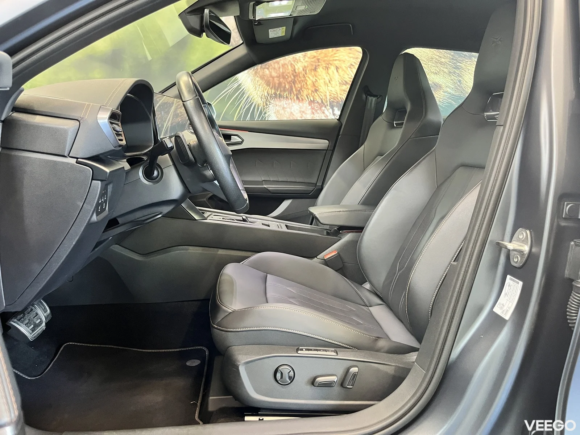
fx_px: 436
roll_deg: -0.4
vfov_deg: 53.1
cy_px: 218
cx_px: 290
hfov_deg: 67.3
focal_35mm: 26
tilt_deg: -8.4
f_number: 1.6
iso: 320
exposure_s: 1/60
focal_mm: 5.1
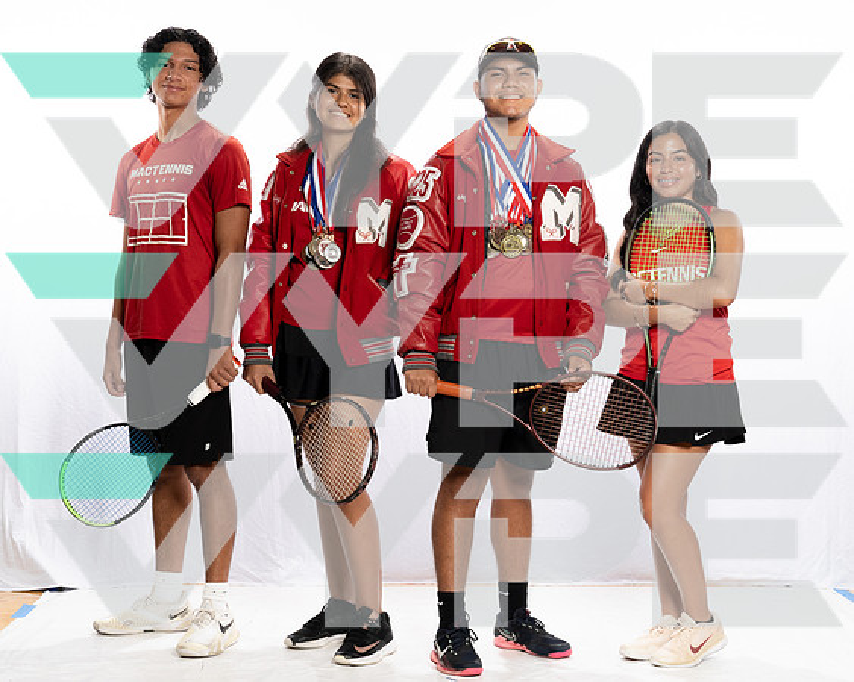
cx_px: 426
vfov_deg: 24.6
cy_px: 335
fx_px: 1568
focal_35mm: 62
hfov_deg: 30.5
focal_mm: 49
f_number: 11
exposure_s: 1/250
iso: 1250
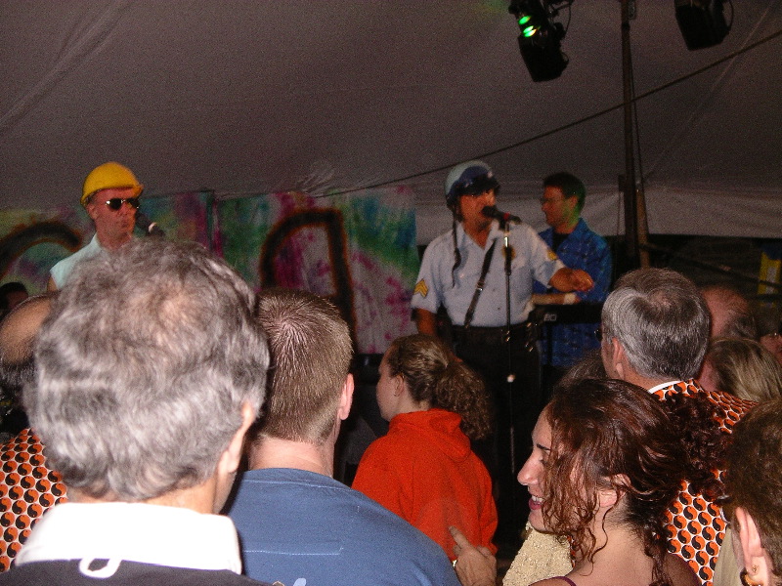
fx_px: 2214
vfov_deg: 15.1
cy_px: 293
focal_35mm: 98
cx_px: 391
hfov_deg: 20.0
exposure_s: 1/67
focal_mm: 20.4
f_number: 3.8
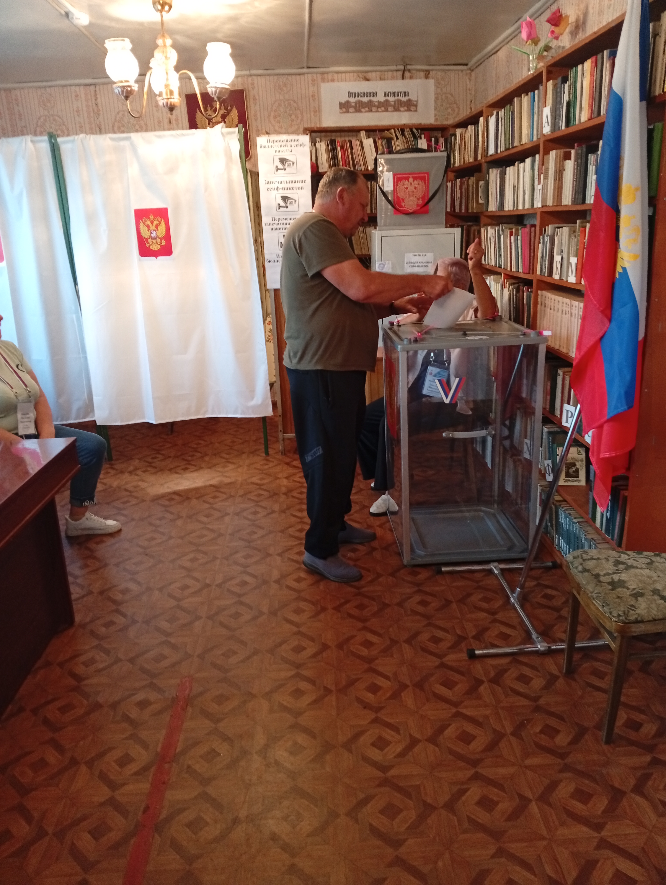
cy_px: 442
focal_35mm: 27
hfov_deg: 51.5
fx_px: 691
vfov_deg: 65.2
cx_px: 333
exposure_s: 1/33.3
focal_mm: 3.98
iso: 528
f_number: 1.8
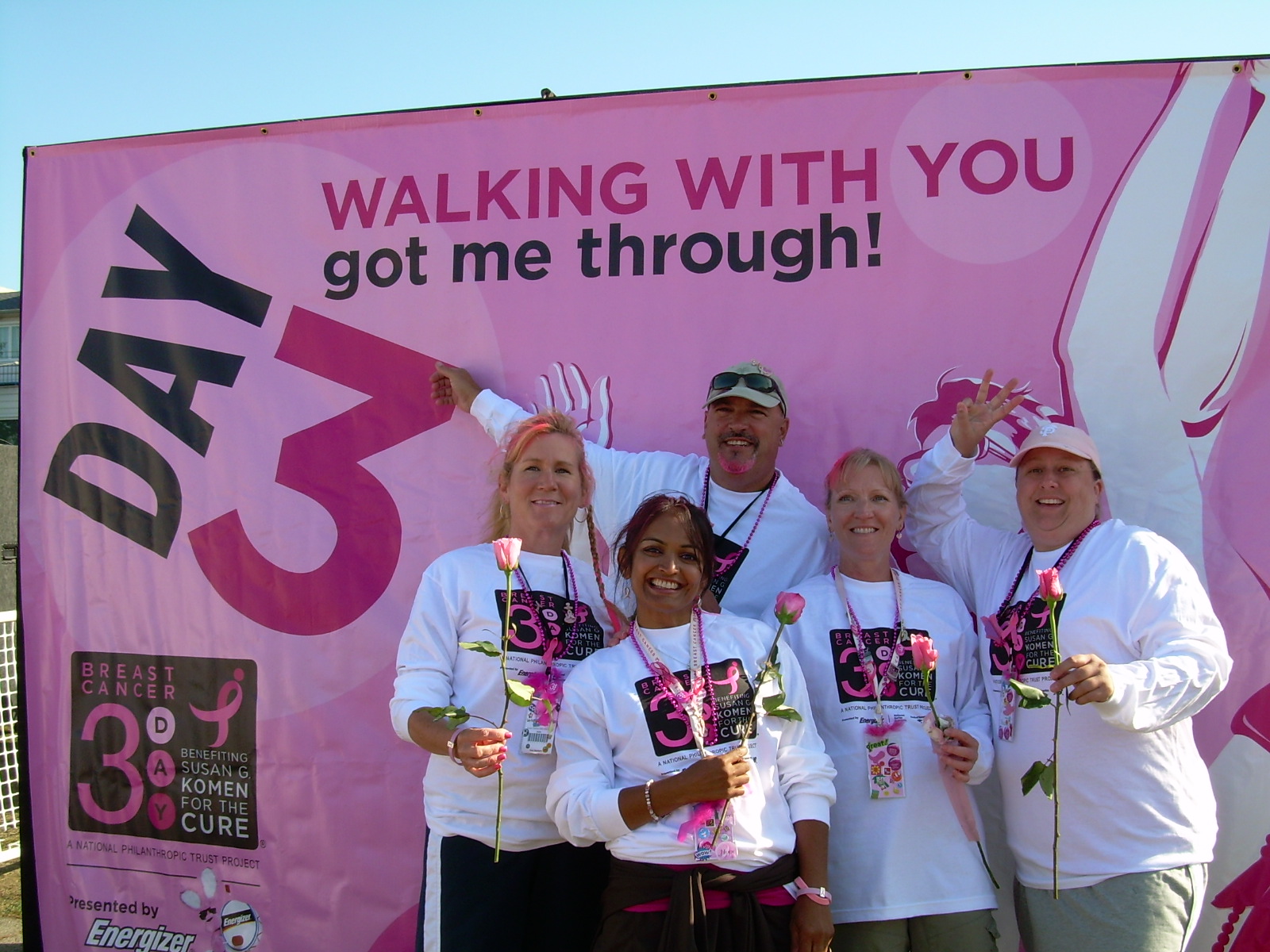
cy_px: 476
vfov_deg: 32.9
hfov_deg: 42.9
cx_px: 635
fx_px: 1614
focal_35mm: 44
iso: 50
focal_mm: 7.2
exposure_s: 1/210
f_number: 4.8
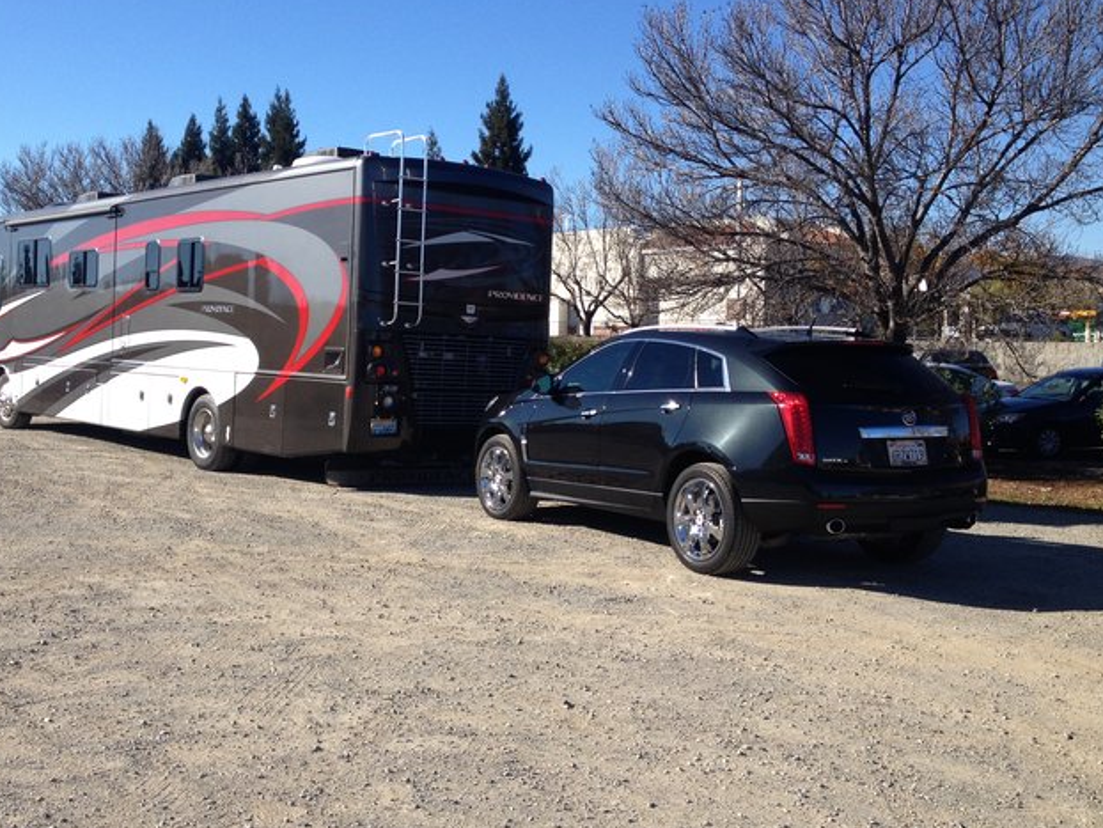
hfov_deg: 41.8
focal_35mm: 45
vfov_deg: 32.2
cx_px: 431
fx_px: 1434
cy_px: 424
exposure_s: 1/1314
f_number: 2.4
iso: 50
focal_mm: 4.28
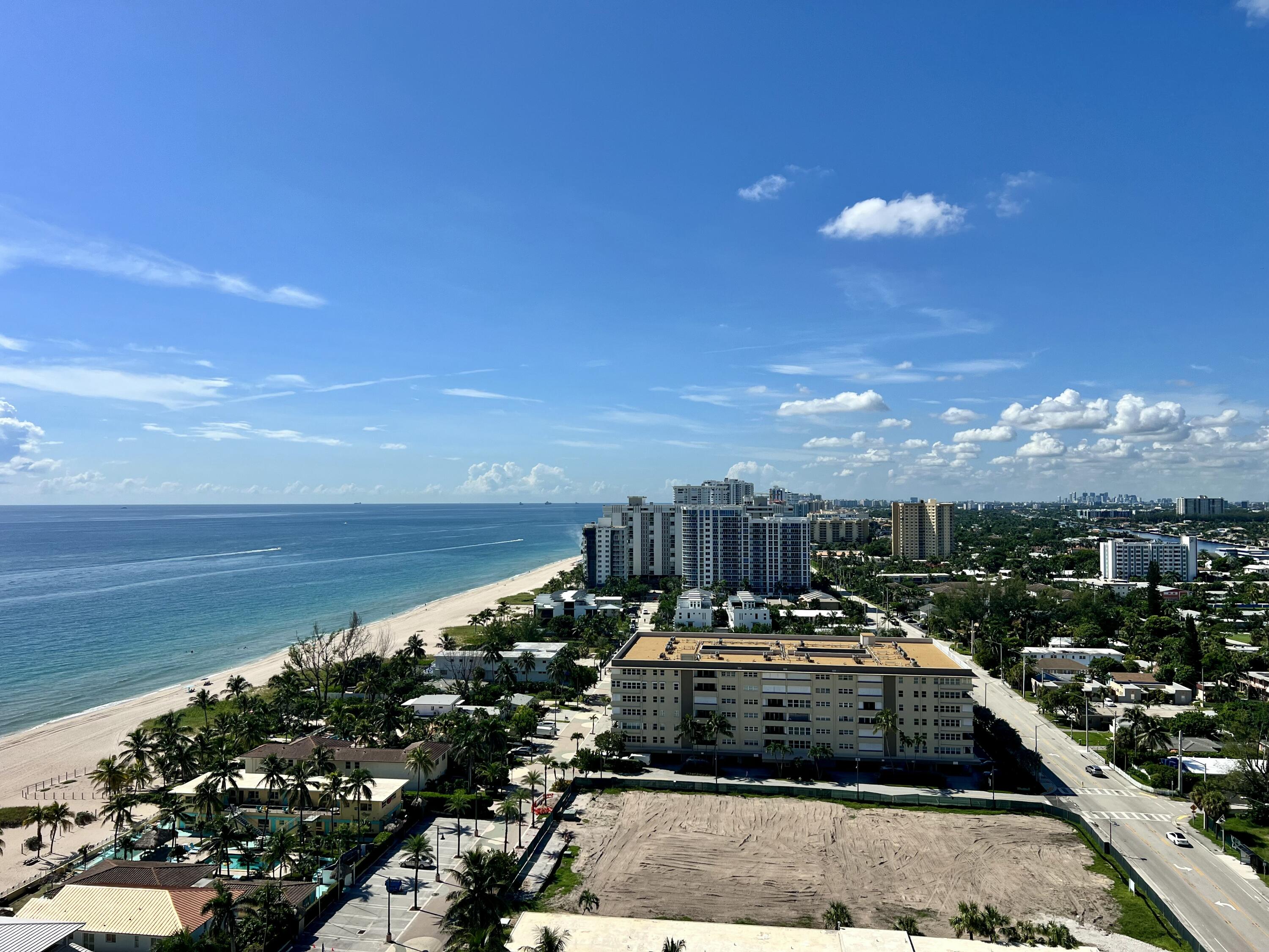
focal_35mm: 26
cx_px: 634
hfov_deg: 67.3
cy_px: 476
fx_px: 953
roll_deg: +1.1
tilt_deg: +0.5
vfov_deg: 53.1
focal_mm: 5.7
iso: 50
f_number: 1.5
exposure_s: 1/7463
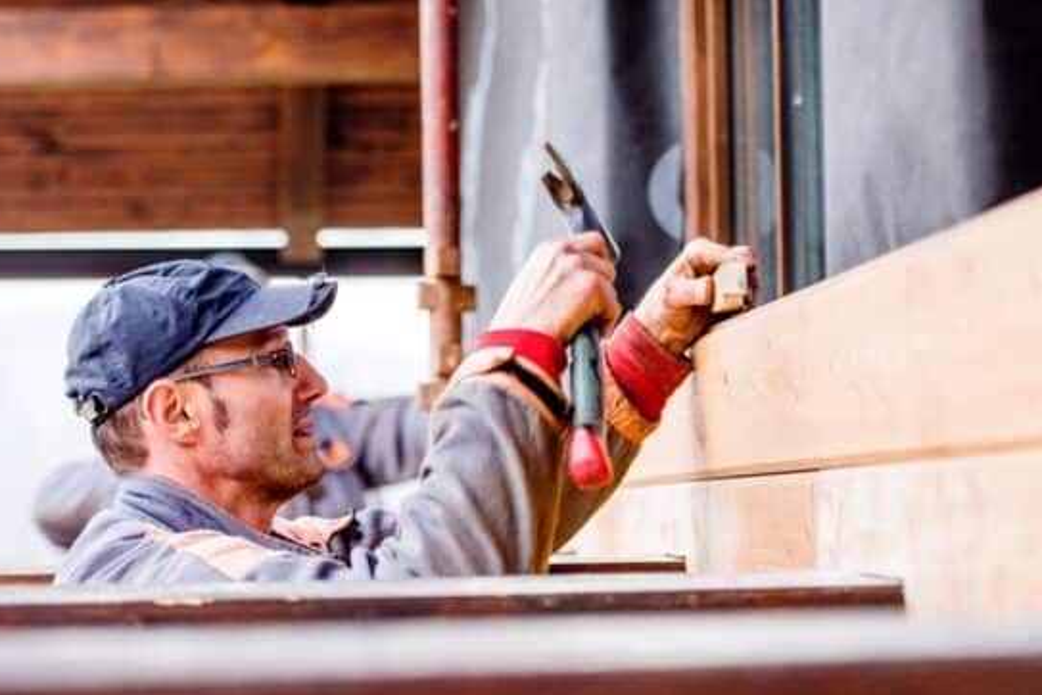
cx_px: 522
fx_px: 2865
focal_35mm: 99
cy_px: 273
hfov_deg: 20.6
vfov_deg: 13.8
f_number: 3.2
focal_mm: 70
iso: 1600
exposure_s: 1/250
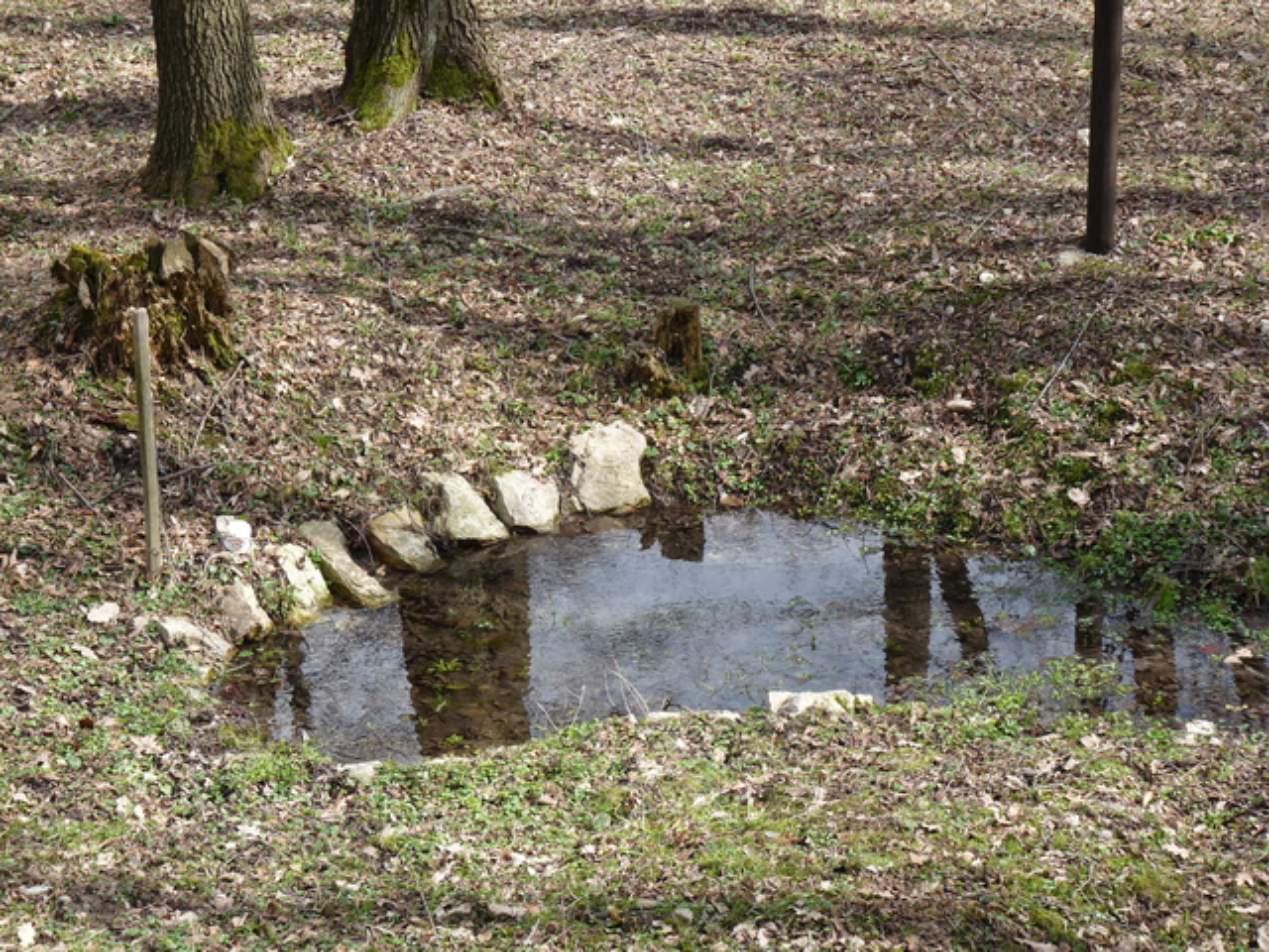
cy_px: 476
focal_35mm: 105
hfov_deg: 18.7
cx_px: 634
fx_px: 3849
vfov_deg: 14.1
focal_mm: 18.7
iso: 100
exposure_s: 1/250
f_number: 4
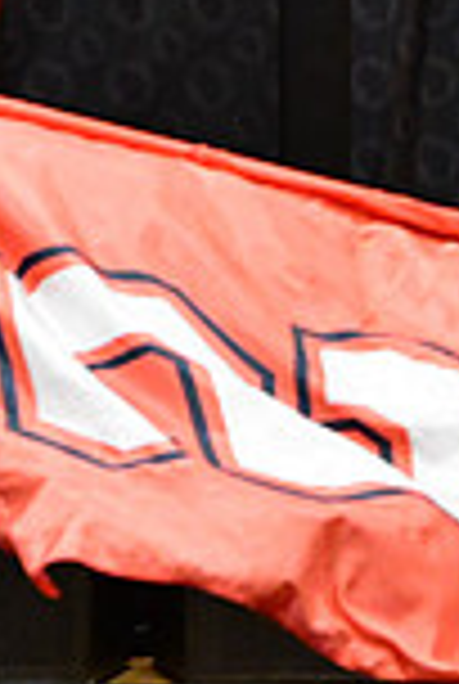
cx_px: 1260
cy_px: 268
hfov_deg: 1.4
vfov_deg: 2.1
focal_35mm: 971
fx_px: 18485
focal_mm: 170
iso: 5000
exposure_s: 1/500
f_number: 3.5
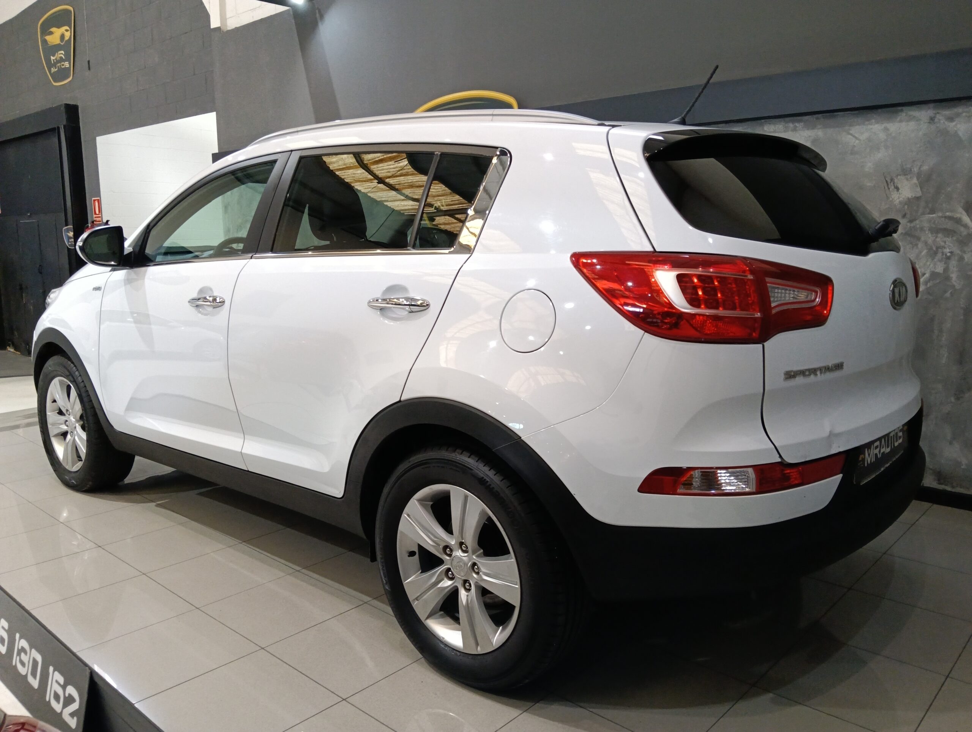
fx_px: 759
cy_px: 366
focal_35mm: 27
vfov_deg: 51.5
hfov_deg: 65.2
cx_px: 486
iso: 400
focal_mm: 3.98
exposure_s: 1/33.3
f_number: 16
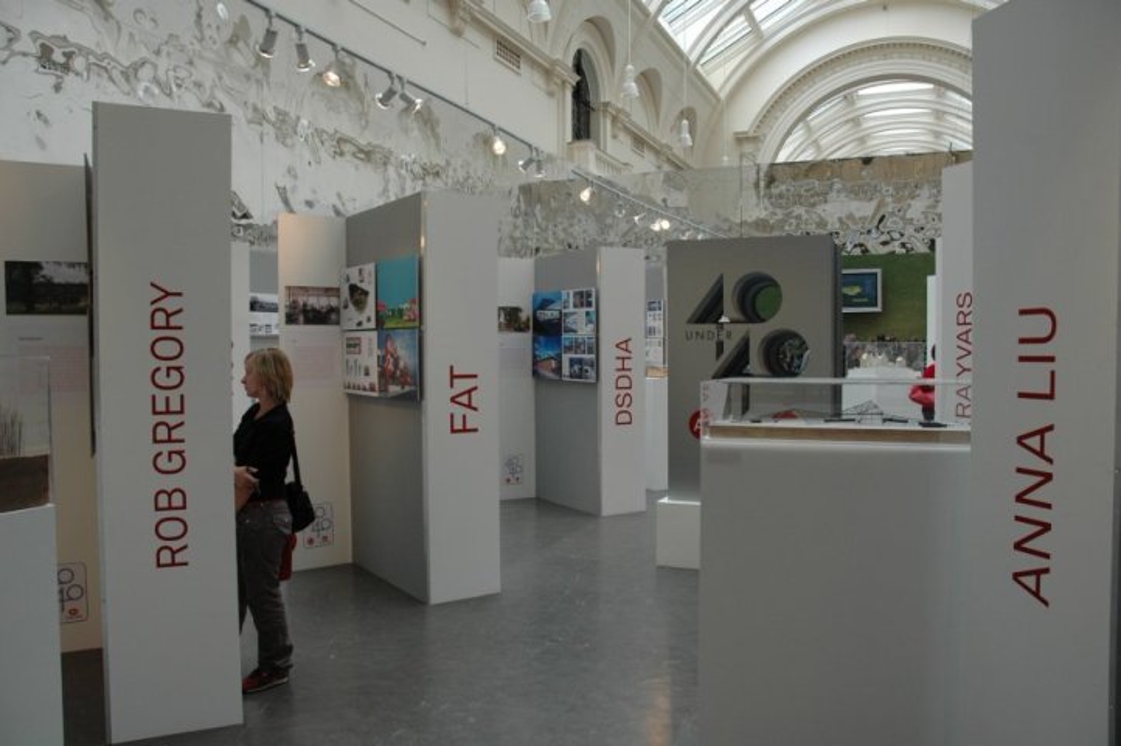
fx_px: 840
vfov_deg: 47.8
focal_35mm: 27
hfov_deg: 67.4
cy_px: 373
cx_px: 560
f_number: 5.6
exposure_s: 1/200
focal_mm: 18
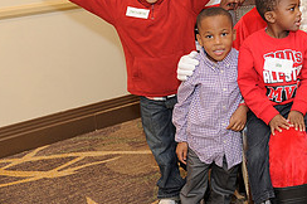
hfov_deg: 27.4
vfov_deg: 19.2
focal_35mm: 69
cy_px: 8
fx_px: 588
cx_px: 316
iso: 1600
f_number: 4
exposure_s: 1/100
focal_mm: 29
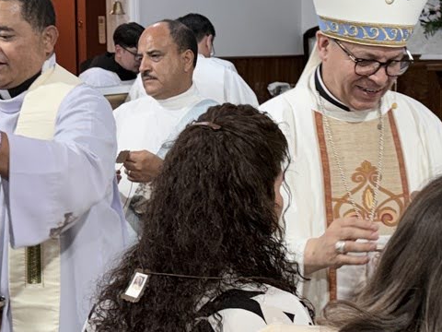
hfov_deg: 24.4
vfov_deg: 18.4
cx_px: 252
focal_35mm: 80
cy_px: 125
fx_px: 1021
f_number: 1.78
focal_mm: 6.76
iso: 160
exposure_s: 1/120
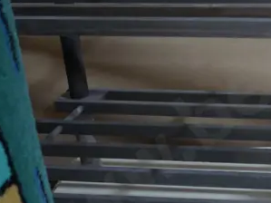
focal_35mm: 96
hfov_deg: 18.4
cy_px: -16
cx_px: 392
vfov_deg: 15.0
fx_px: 751
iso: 500
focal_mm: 14
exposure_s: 1/60
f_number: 3.5
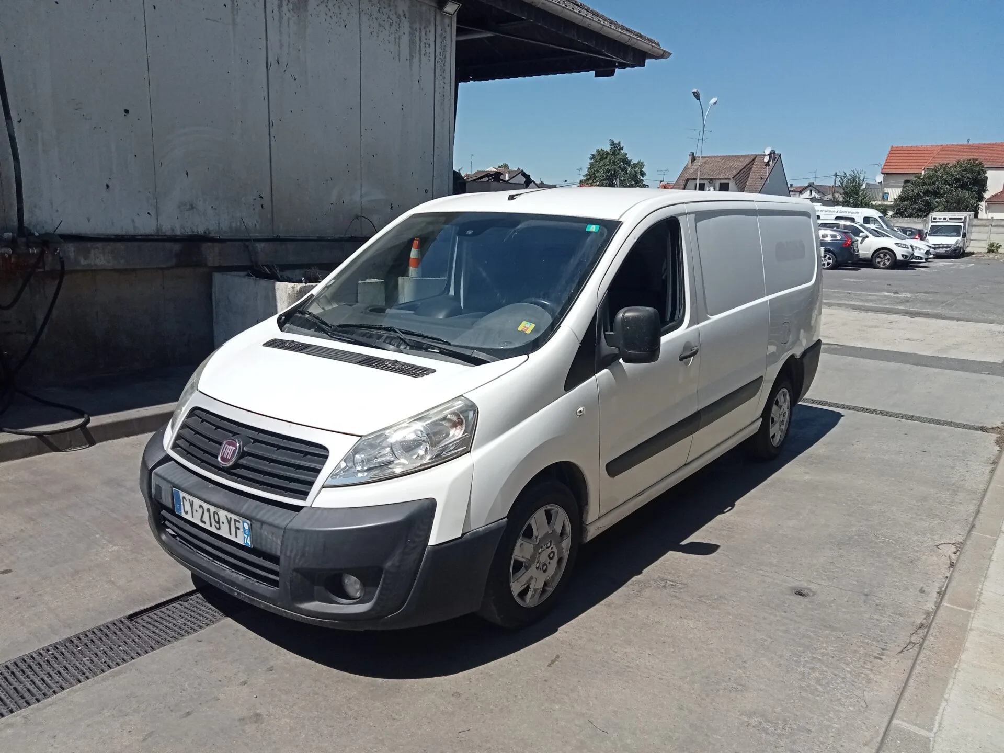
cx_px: 502
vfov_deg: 49.7
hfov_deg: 63.4
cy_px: 376
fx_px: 812
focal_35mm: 28
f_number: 2.2
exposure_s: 1/1799
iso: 100
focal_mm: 3.46
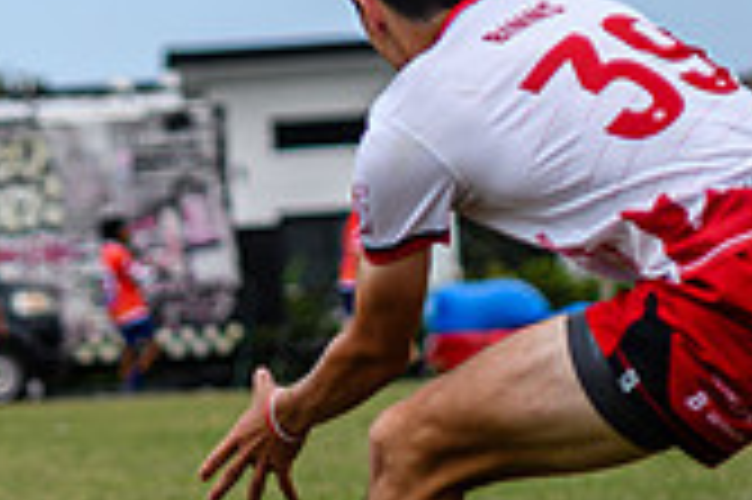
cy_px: 604
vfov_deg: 1.9
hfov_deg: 2.9
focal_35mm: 707
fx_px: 14754
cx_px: 812
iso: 100
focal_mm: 98
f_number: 3.2
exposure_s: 1/1600
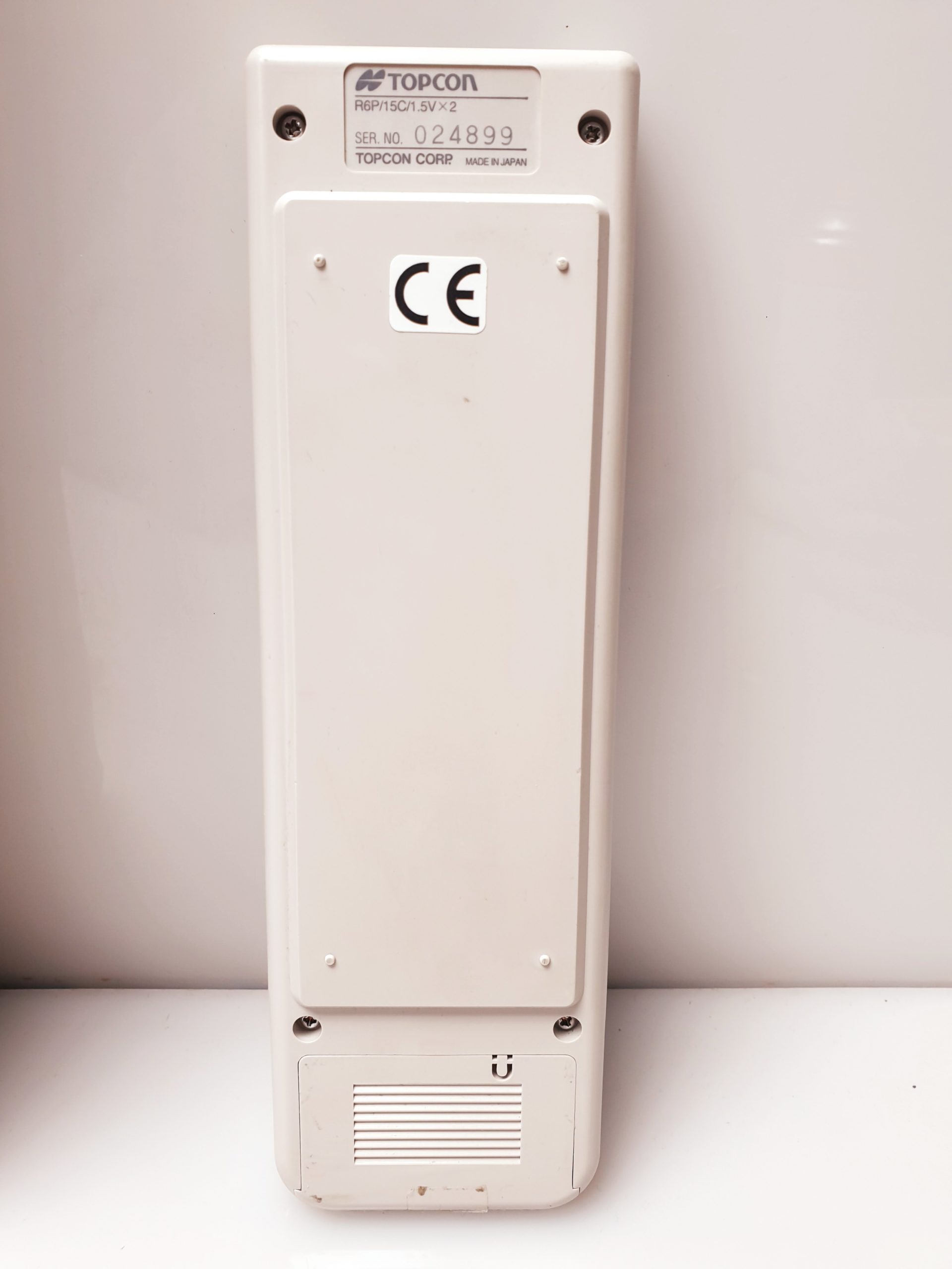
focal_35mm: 26
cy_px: 634
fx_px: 953
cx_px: 476
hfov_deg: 53.1
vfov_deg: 67.3
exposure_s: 1/50
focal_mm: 4.3
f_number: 2.4
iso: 50
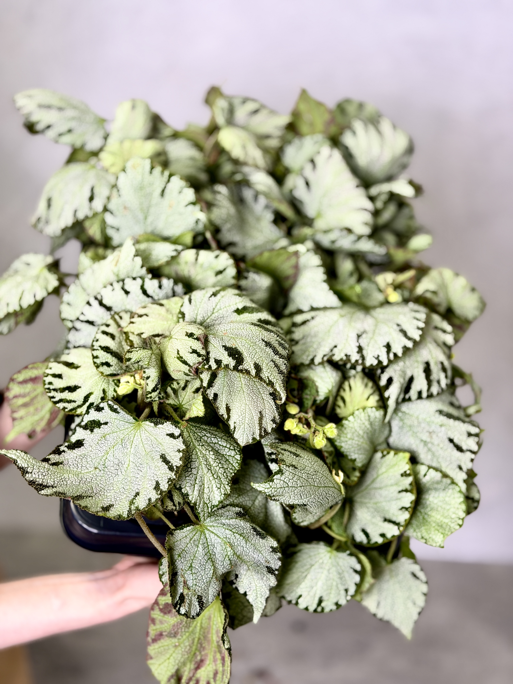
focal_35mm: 48
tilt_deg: -12.3
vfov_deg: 39.7
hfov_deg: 30.3
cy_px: 342
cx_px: 256
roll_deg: -4.1
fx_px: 948
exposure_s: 1/121
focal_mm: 6.76
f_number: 1.78
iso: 50
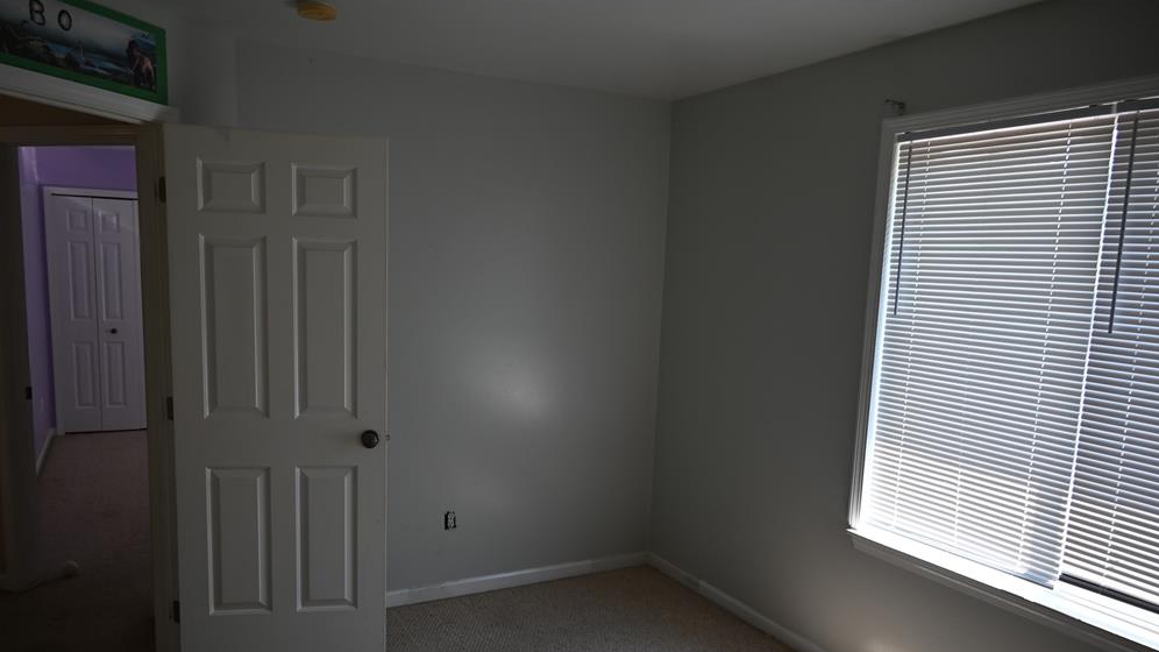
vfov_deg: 41.3
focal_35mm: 28
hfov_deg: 67.9
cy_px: 389
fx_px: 860
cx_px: 568
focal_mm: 26
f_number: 4.2
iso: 400
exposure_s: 1/250
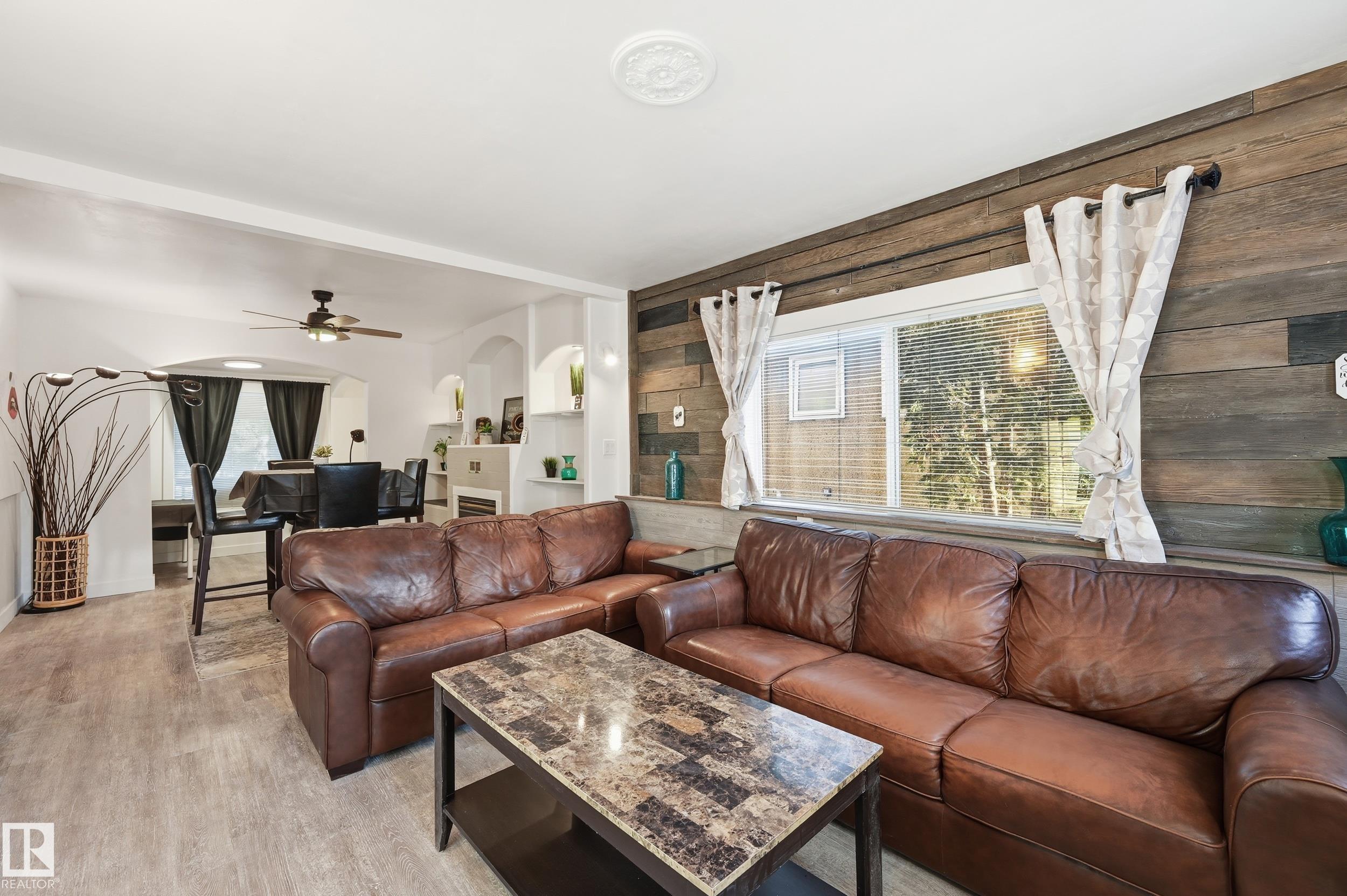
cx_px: 674
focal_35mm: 14
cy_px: 448
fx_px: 523
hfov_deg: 104.3
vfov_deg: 81.1
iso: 100
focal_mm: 14
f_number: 8
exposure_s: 1/13
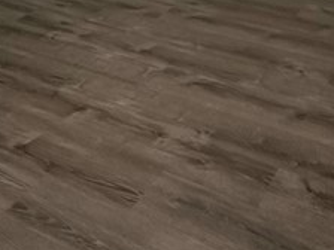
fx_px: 618
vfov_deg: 17.4
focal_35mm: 64
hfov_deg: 29.8
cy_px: -232
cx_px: 85
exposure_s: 1/60
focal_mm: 2.22
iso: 320
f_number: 2.2
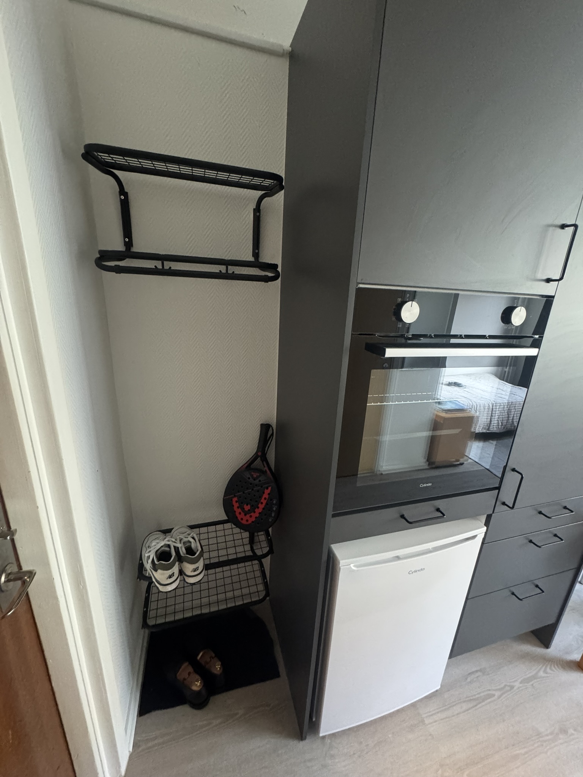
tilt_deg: -16.8
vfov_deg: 102.1
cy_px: 388
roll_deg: -3.2
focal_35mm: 14
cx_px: 292
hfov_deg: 85.7
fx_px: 314
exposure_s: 1/60
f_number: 2.2
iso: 800
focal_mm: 2.22
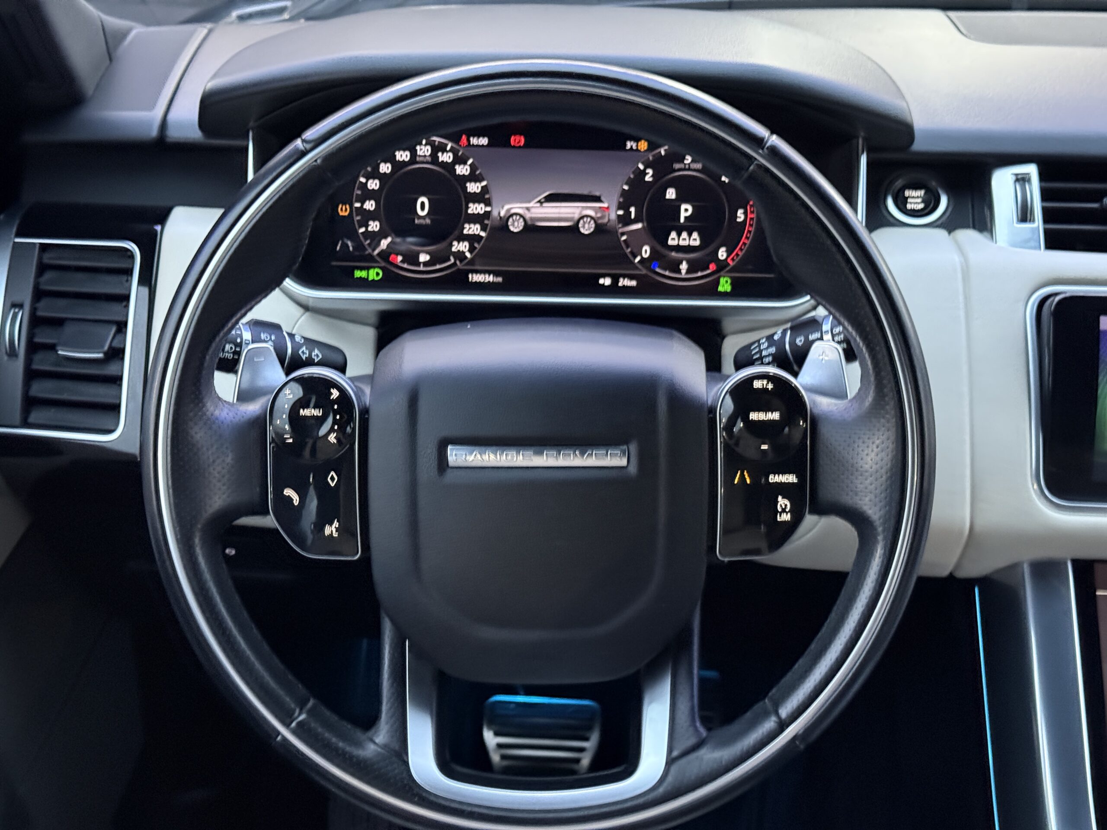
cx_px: 554
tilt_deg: -25.3
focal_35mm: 48
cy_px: 415
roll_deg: -1.6
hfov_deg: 39.7
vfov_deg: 30.3
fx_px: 1535
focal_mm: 6.76
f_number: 1.78
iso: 500
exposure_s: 1/25
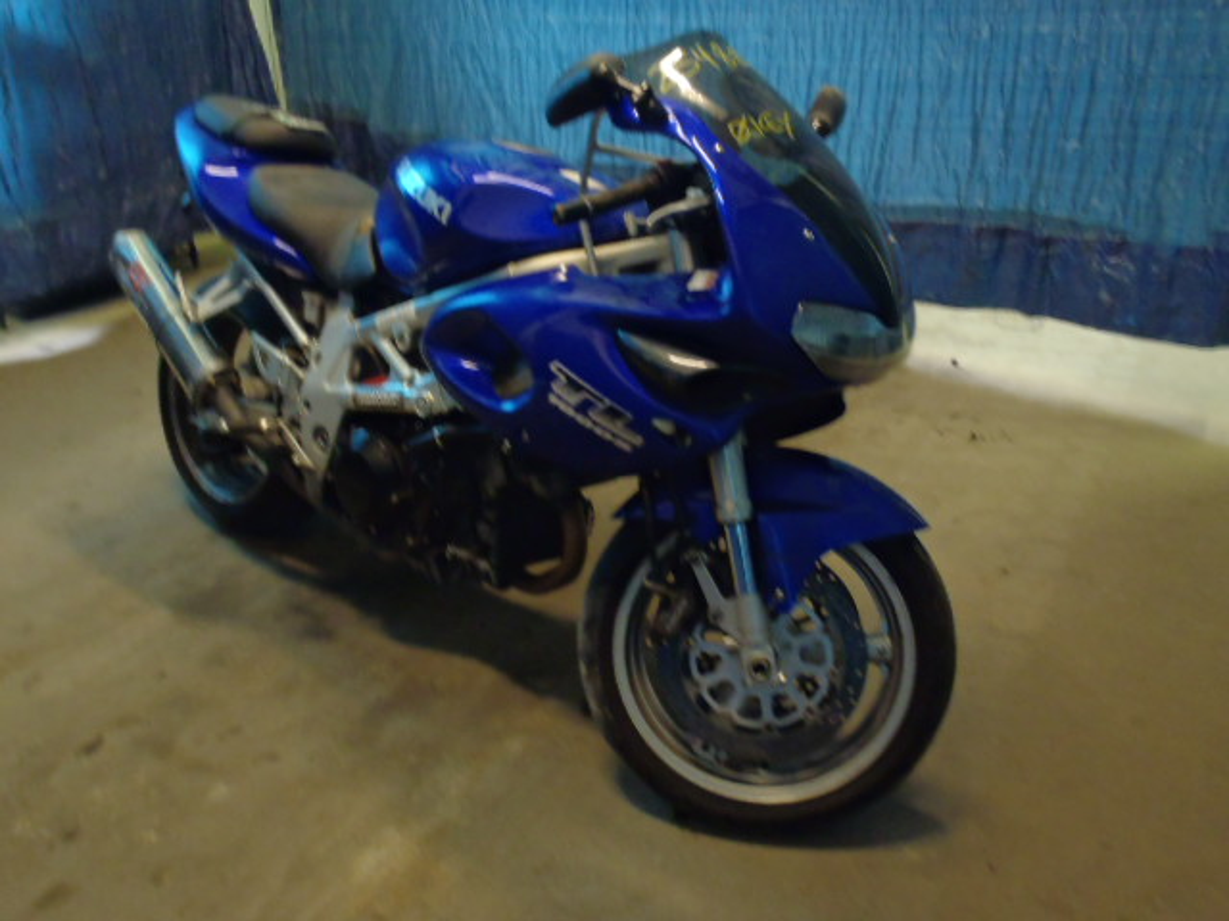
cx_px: 614
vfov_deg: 49.7
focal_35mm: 28
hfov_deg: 63.4
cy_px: 460
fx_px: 994
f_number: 3.9
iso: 320
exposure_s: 1/4
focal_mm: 5
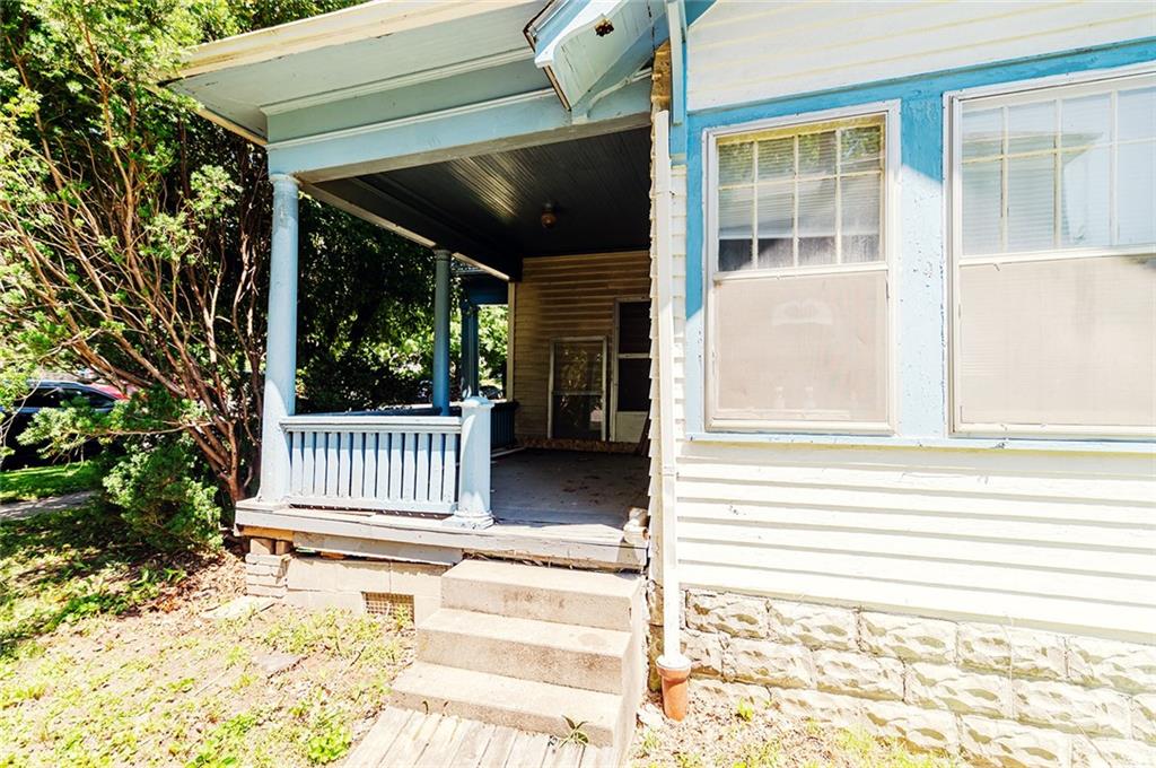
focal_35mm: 16
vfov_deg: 73.6
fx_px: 513
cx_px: 578
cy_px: 384
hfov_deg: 96.8
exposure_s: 1/500
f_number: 4
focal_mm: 16
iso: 100
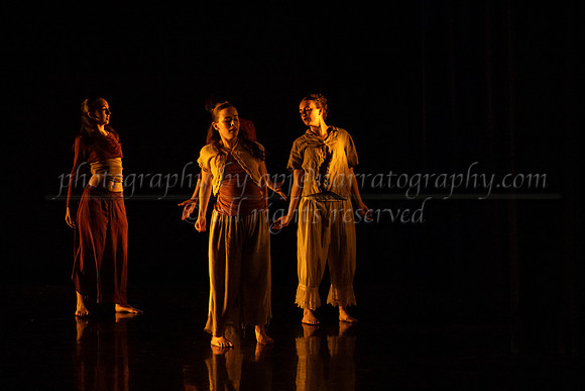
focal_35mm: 82
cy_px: 214
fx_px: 1335
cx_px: 320
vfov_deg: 16.6
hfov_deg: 24.7
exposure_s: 1/400
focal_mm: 75
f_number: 4
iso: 4000
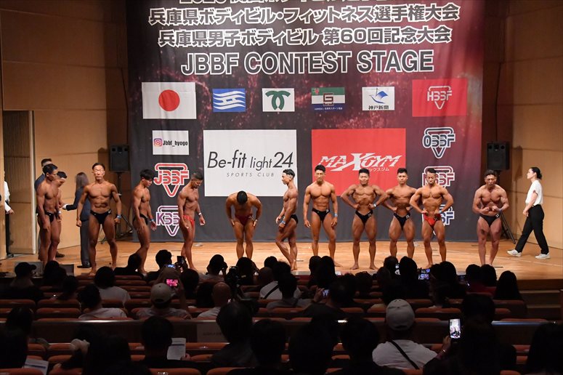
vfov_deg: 17.5
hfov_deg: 26.0
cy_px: 188
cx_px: 282
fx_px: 1219
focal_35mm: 78
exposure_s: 1/400
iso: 10000
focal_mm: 52
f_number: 5.6
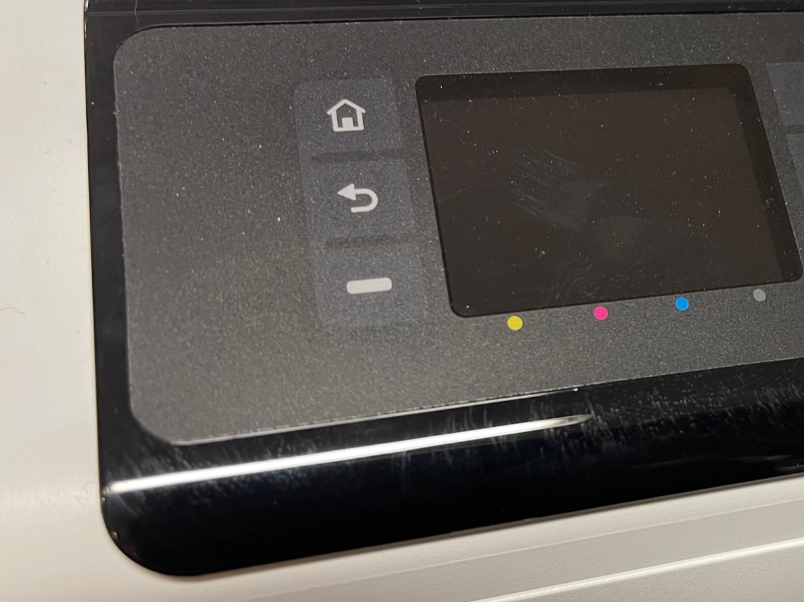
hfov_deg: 40.9
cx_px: 657
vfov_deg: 32.9
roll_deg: -11.6
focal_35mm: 44
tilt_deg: -43.0
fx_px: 1022
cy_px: 291
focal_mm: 5.1
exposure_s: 1/50
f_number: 1.6
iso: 160
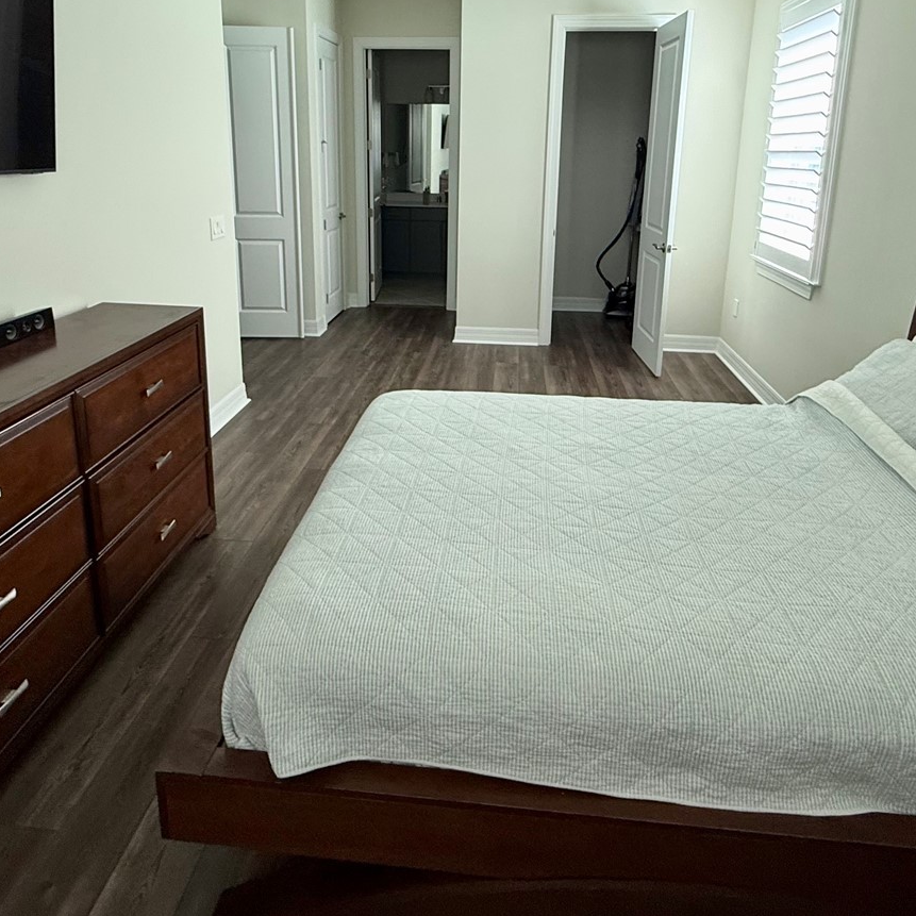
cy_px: 305
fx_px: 689
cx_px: 456
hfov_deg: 67.3
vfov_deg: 65.5
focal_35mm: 23
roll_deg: -0.5
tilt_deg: -12.1
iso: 160
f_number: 2.2
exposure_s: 1/71
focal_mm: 2.22
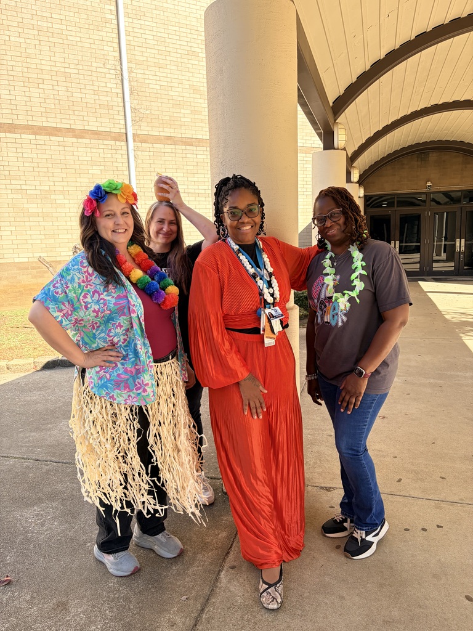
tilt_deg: -7.6
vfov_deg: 67.3
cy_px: 316
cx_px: 236
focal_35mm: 26
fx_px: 474
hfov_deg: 53.1
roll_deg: +2.4
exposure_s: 1/687
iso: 64
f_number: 1.6
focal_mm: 5.96
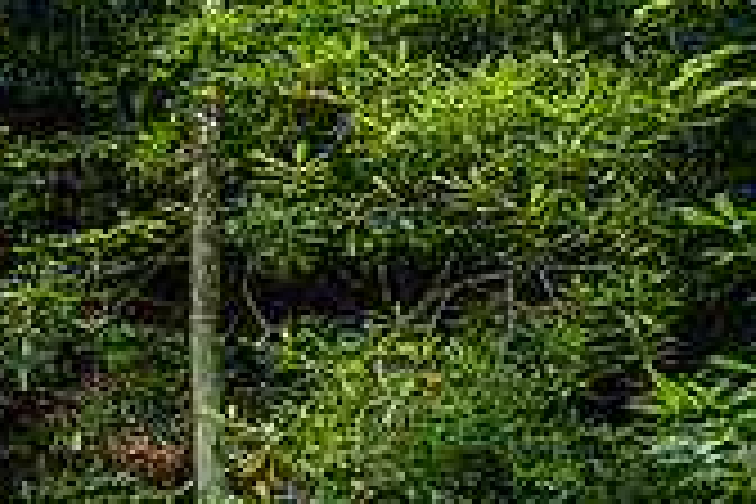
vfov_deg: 14.5
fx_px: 1827
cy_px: 782
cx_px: -135
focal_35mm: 87
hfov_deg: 21.8
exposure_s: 10
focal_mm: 24
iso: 400
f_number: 16
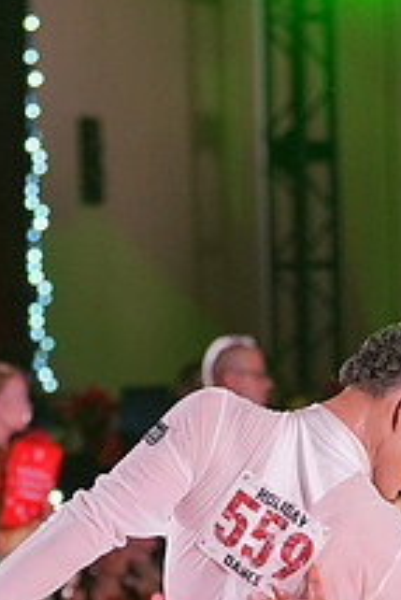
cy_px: 740
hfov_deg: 3.8
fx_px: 5971
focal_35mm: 358
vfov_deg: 5.7
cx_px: 285
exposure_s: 1/400
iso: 1250
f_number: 2.8
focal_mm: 88
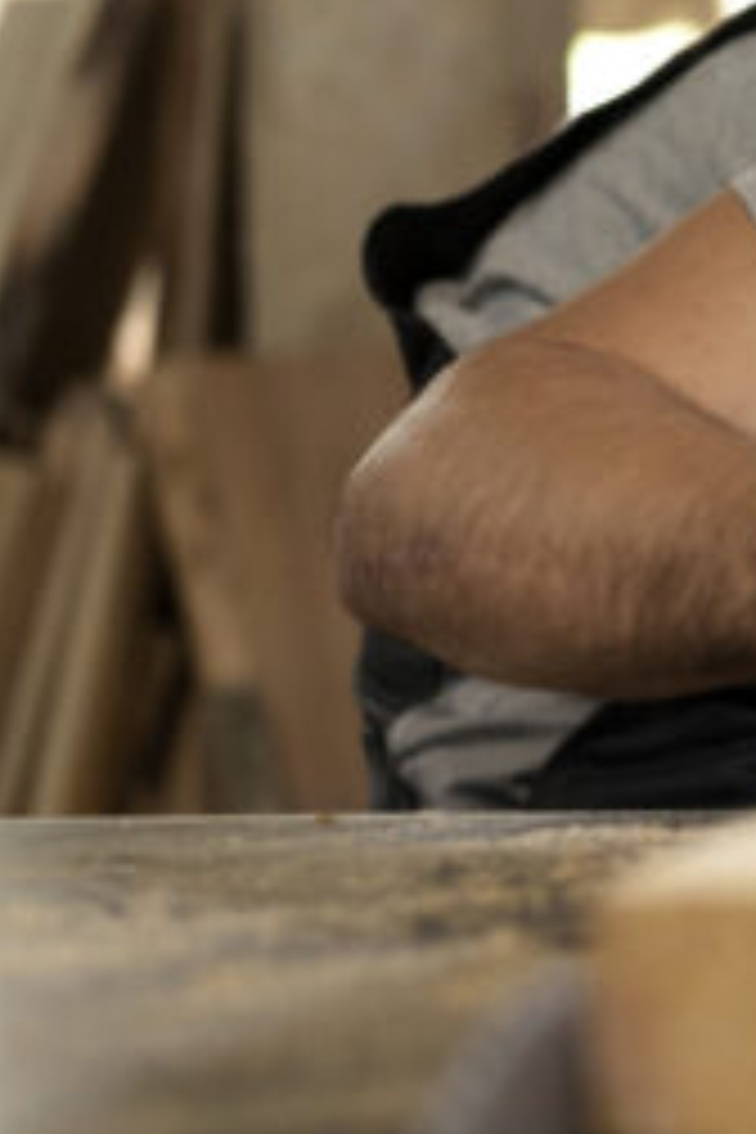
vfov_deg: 15.6
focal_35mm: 131
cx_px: 1269
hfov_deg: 10.0
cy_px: 446
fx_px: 4126
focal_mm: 55
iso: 400
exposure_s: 1/100
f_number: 2.5
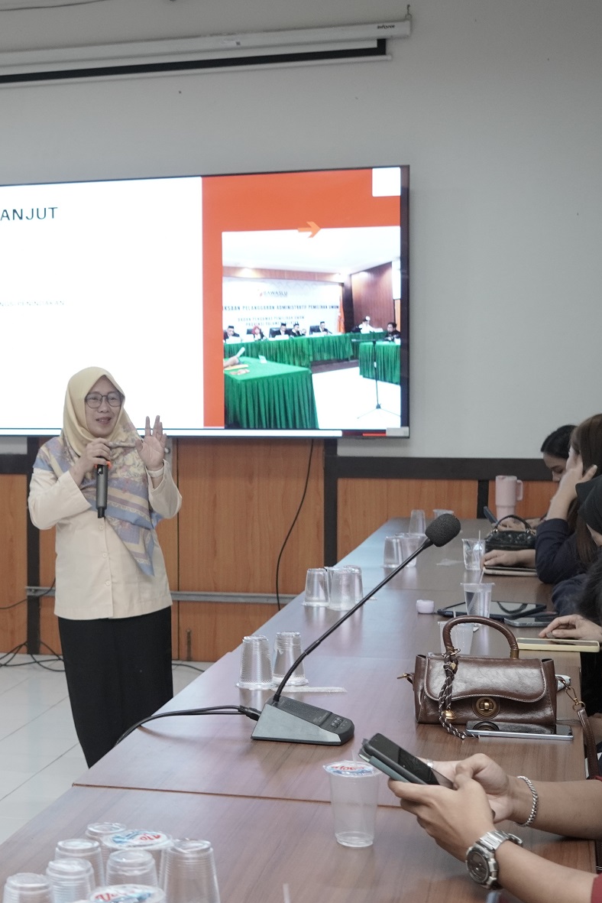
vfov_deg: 31.4
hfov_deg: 20.5
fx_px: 1604
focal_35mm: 64
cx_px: -21
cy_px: 447
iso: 1000
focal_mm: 28
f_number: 4
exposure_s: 1/60
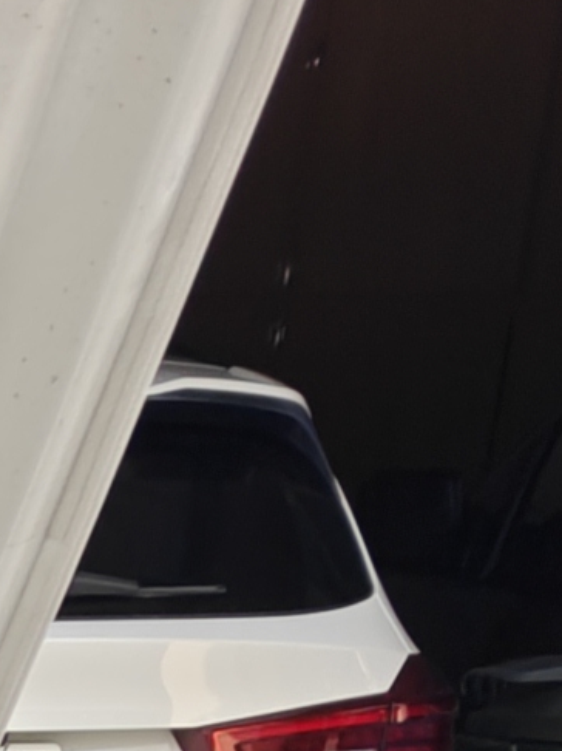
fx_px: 4203
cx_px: -1802
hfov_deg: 6.1
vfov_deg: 8.5
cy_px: 2276
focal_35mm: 194
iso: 1000
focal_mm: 6.06
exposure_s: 1/804
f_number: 1.6
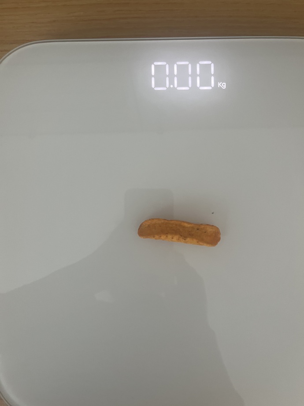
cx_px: 152
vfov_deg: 67.3
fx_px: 304
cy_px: 203
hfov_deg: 53.1
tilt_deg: -87.4
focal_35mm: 26
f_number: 1.6
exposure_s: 1/66
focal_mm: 5.1
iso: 125
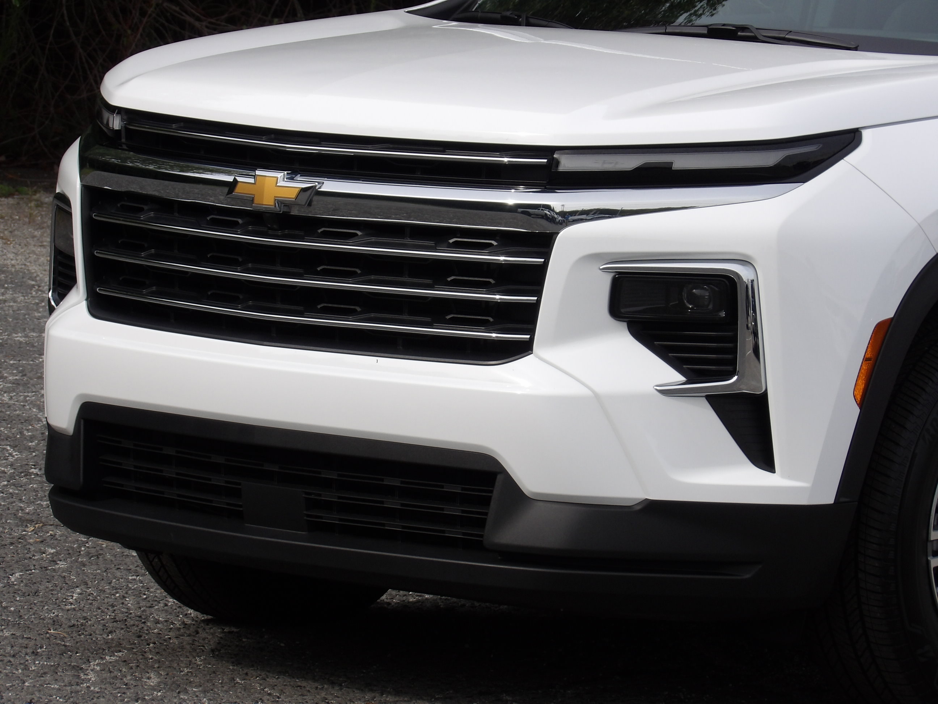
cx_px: 469
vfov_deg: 6.7
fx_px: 6016
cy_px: 352
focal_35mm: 222
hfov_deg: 8.9
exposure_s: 1/521
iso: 100
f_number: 4.5
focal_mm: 39.8
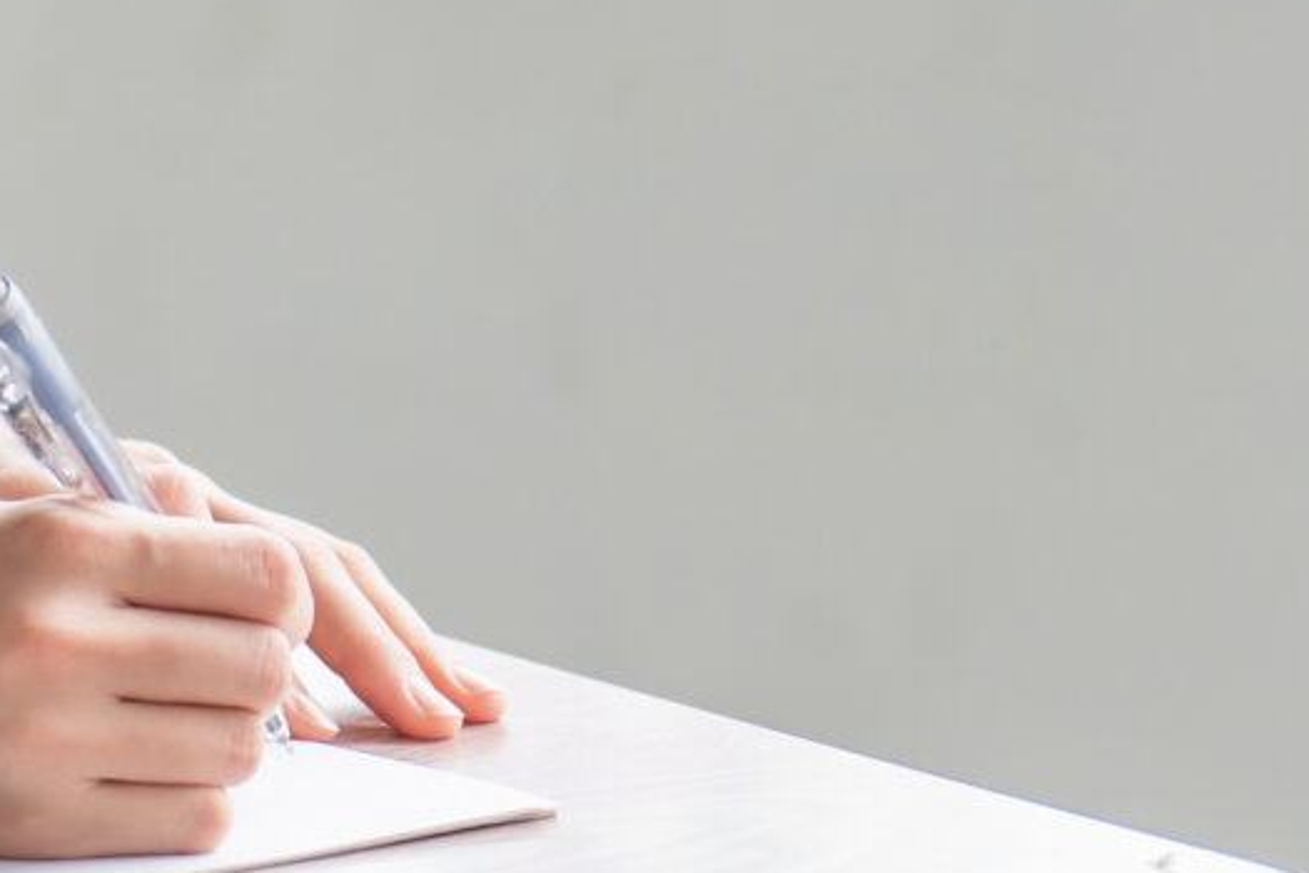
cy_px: -894
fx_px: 18252
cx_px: 573
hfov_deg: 4.1
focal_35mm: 502
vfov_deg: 2.7
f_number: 2.8
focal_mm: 103
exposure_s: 1/500
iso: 250
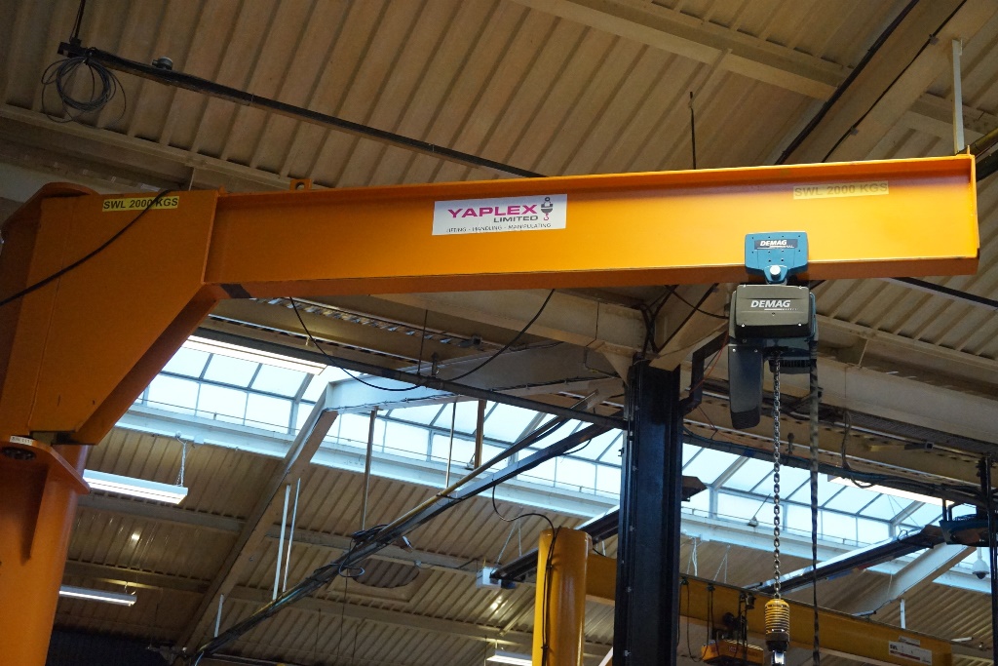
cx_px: 499
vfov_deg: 26.5
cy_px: 333
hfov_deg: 38.9
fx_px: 1414
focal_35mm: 51
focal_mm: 34
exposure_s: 1/160
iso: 3200
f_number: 5
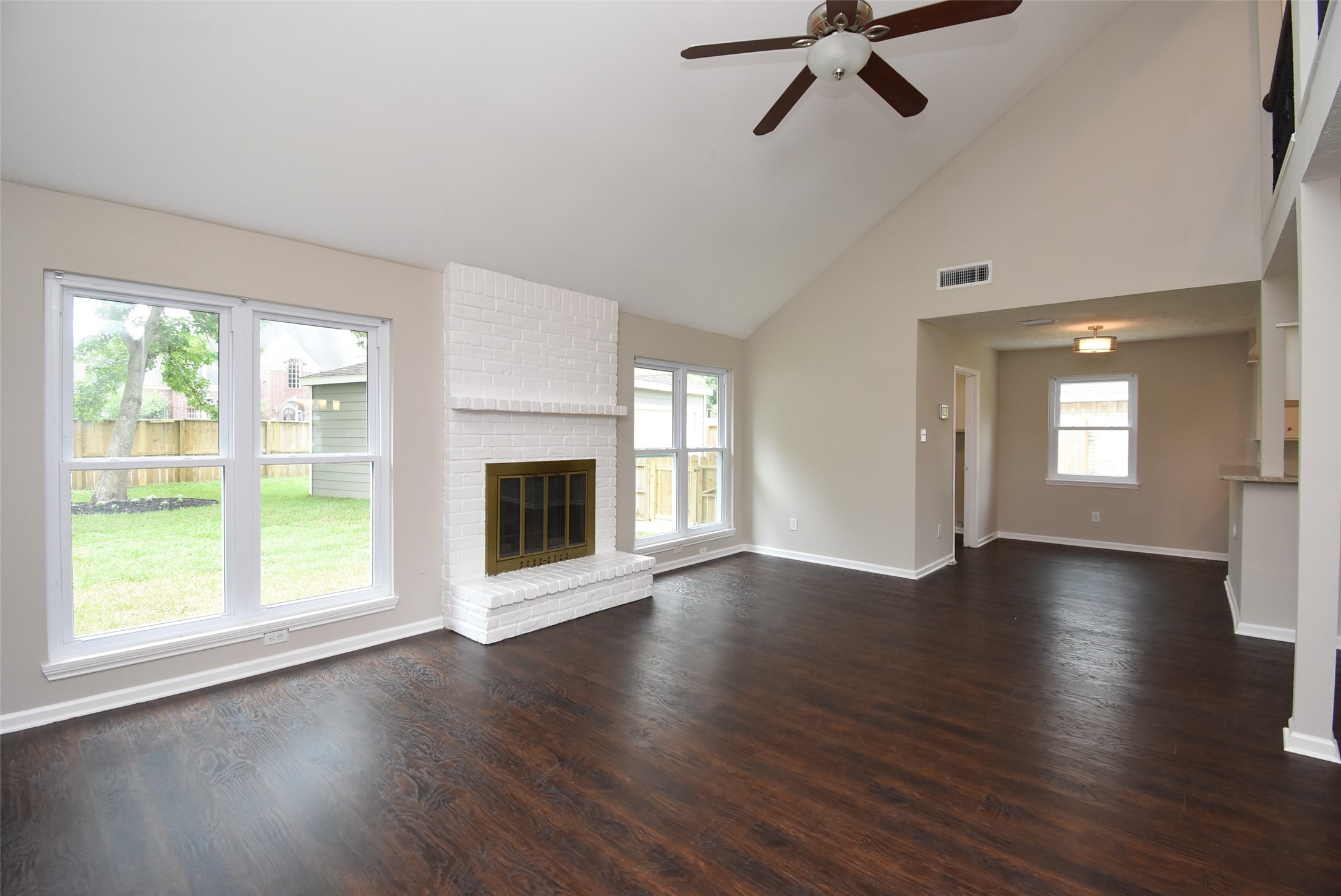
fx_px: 559
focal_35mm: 15
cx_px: 670
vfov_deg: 77.4
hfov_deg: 100.4
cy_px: 448
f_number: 7.1
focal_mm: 10
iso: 1000
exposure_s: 1/125
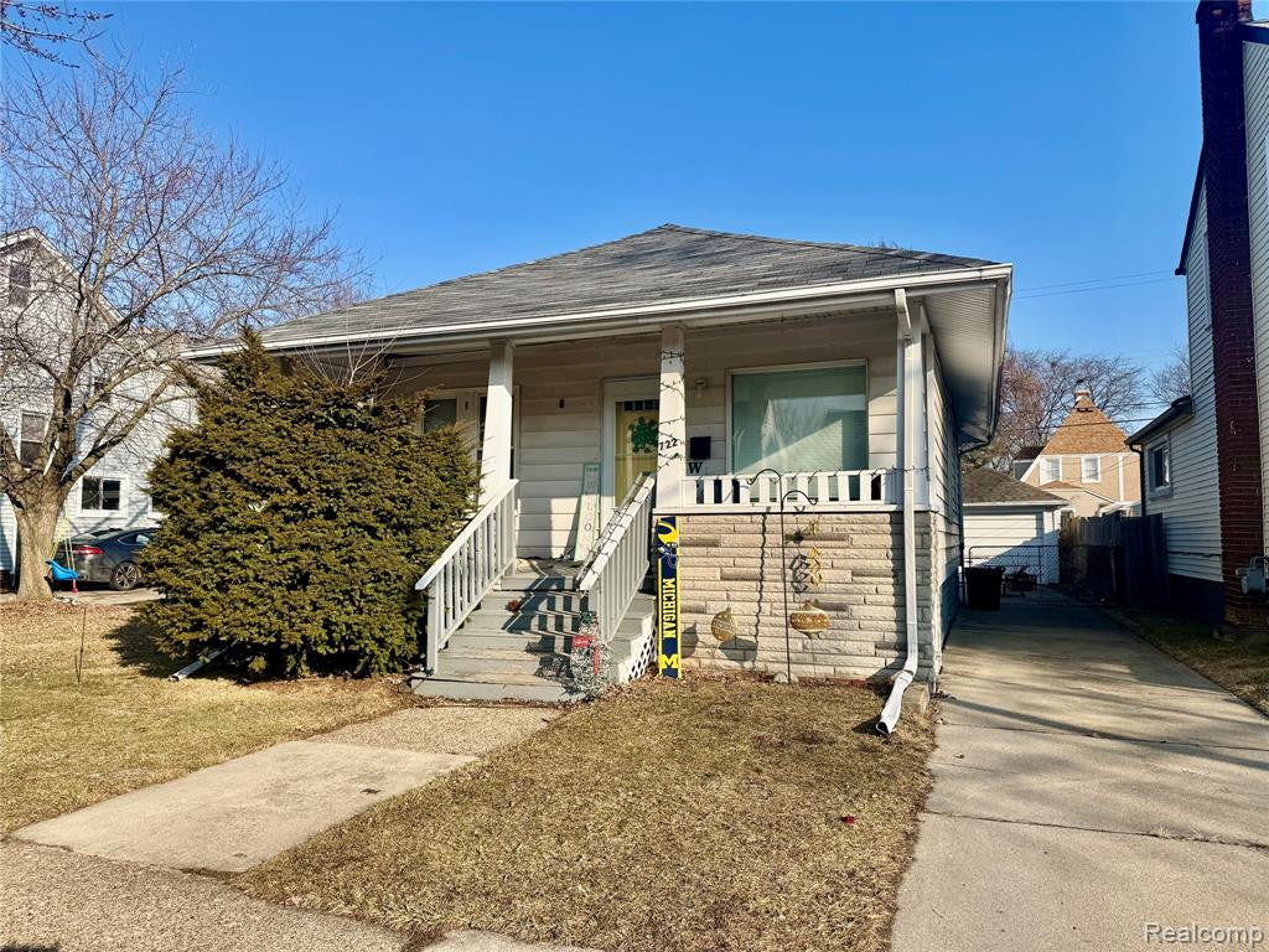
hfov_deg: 71.6
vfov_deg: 56.8
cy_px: 476
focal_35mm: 24
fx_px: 880
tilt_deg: +3.5
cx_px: 634
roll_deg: +1.6
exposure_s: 1/4049
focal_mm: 6.76
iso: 80
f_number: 1.78
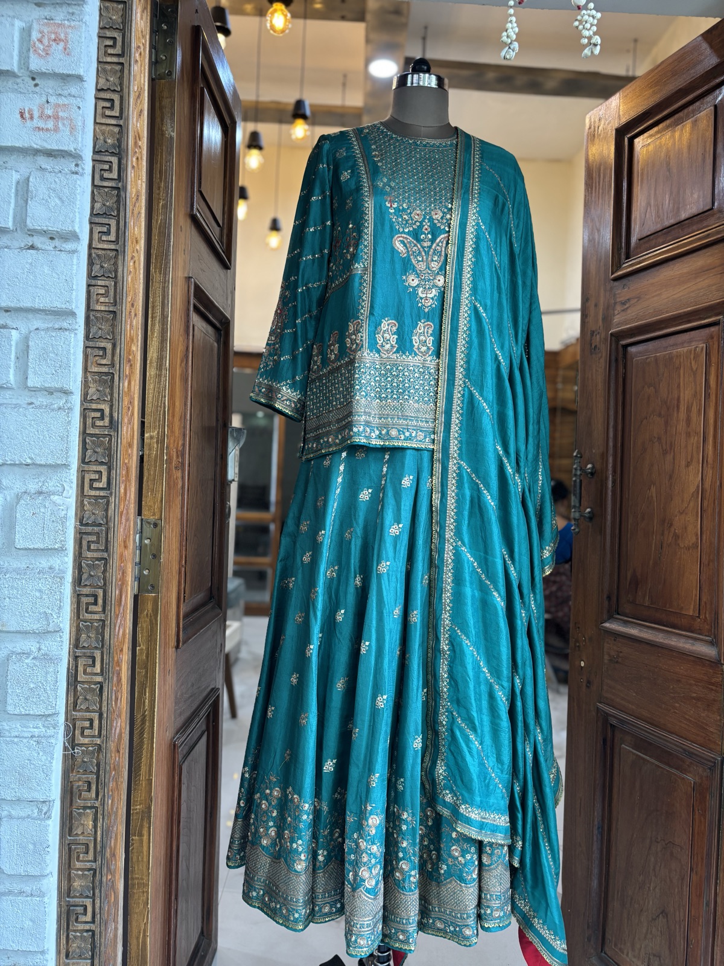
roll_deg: -2.9
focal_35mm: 26
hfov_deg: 53.1
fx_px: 725
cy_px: 483
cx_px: 362
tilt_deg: -0.8
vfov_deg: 67.3
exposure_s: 1/50
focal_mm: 5.96
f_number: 1.6
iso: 100
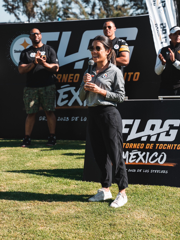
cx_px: 91
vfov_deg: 29.0
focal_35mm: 67
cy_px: 111
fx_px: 464
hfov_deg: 21.9
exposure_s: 1/1600
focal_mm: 61
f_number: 4
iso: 400
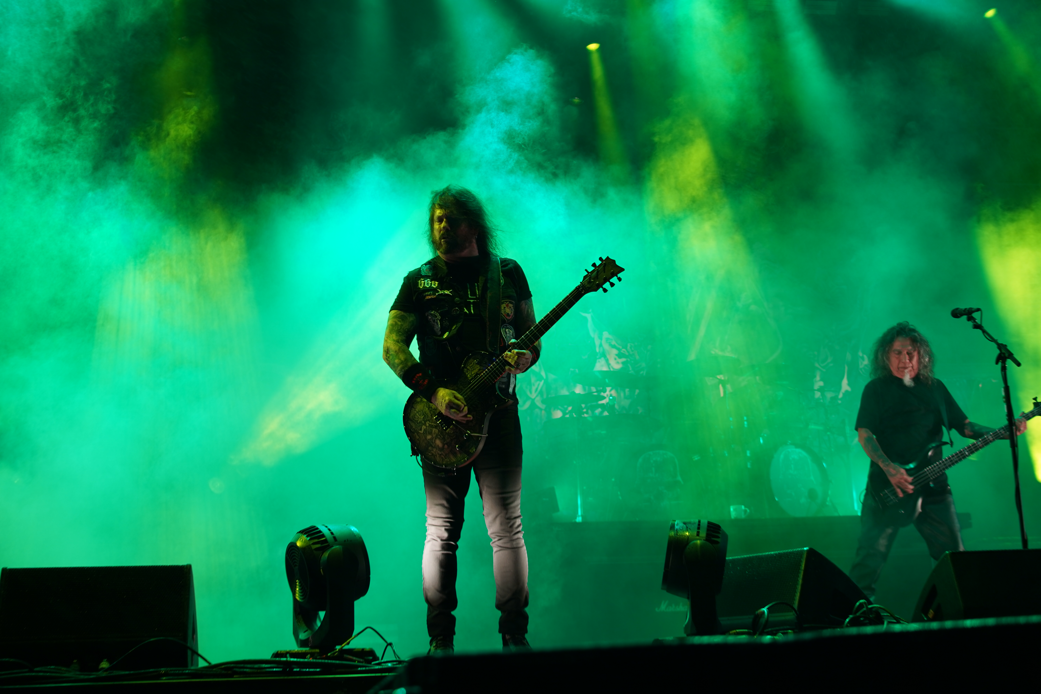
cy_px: 347
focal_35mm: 43
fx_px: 1243
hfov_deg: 45.4
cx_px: 520
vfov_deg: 31.2
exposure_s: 1/100
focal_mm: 43
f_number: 4
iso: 250
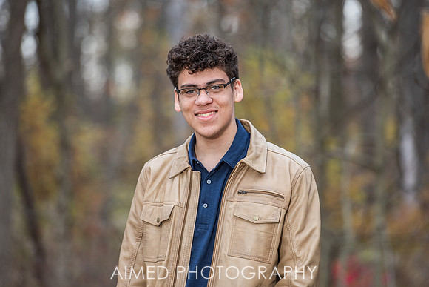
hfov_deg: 9.3
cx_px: 236
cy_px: 131
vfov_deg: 6.2
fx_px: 2640
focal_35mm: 221
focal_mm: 200
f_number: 4
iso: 400
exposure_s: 1/200
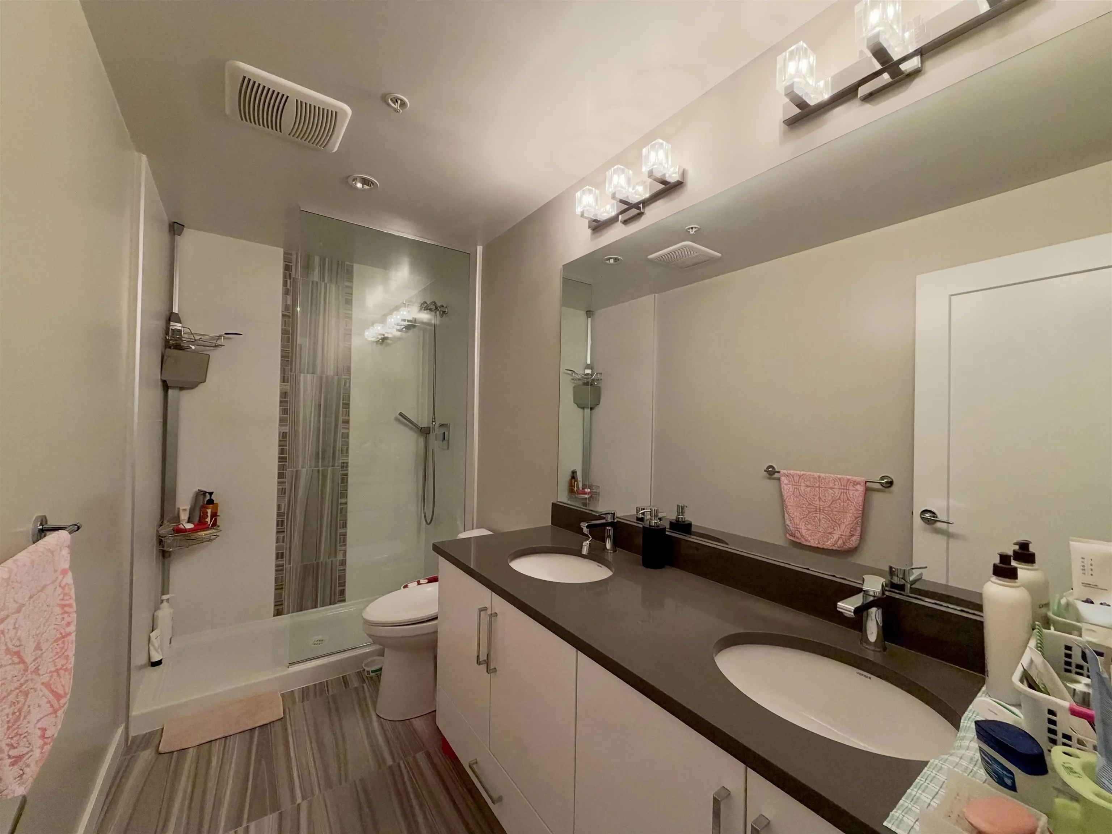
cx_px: 556
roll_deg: -1.5
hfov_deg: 102.1
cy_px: 417
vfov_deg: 85.7
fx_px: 450
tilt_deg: +1.5
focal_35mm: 14
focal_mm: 2.22
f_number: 2.2
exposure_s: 1/60
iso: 200
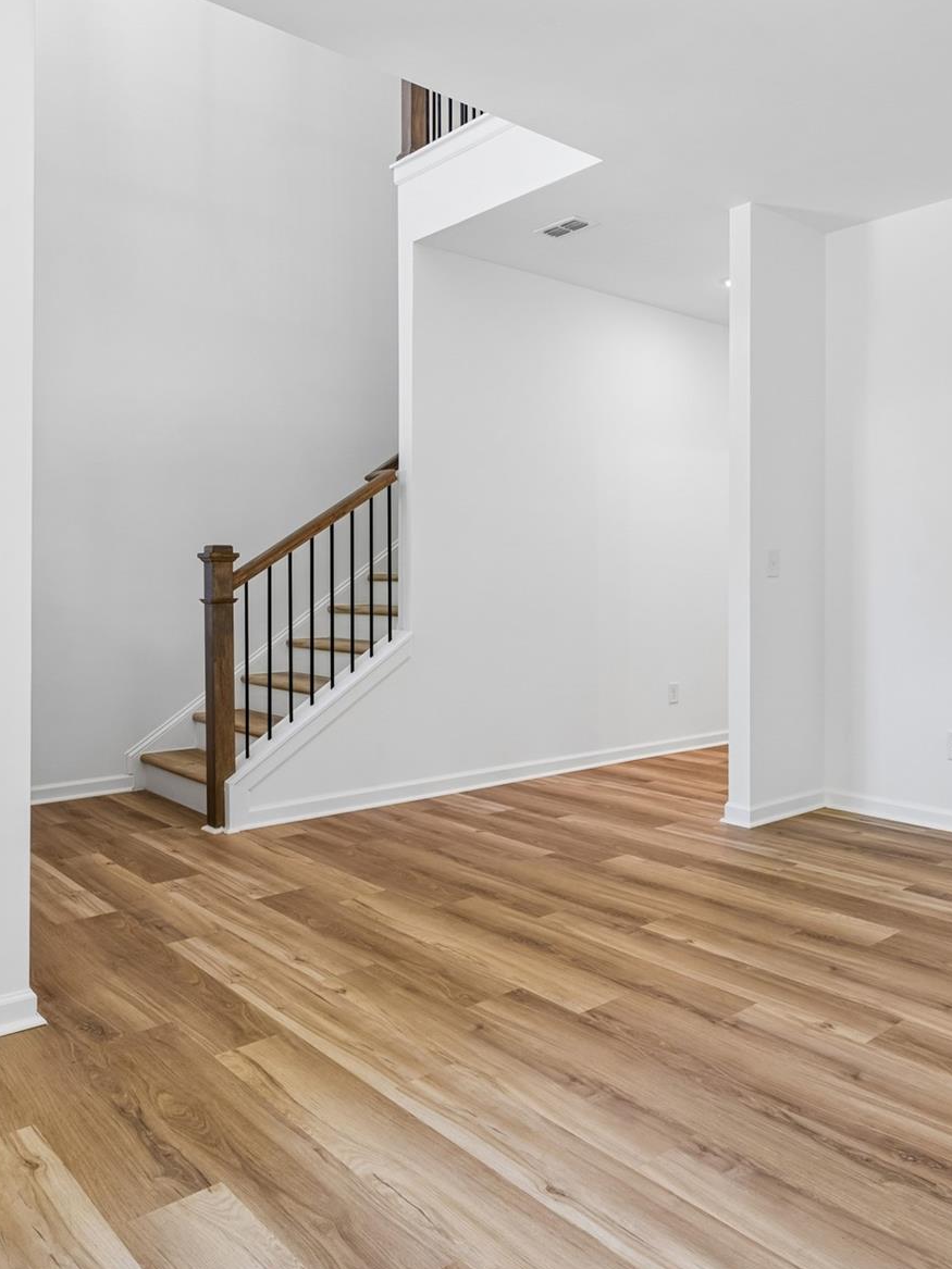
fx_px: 1003
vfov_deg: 64.5
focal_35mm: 27
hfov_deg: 49.7
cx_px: 651
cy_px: 563
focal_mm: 16.2
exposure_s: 1/2
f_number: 13
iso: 200
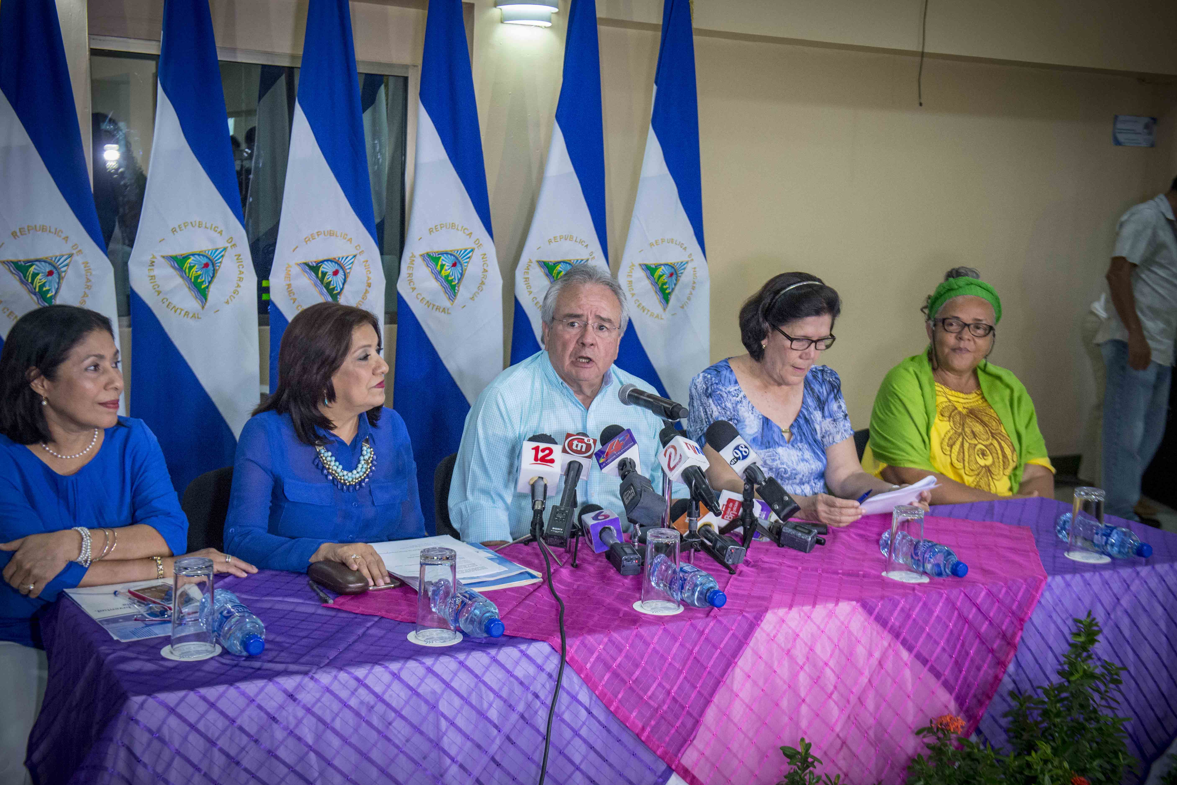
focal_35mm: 45
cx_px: 580
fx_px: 1472
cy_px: 383
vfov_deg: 29.9
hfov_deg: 43.6
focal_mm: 42
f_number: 5
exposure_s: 1/125
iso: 3200
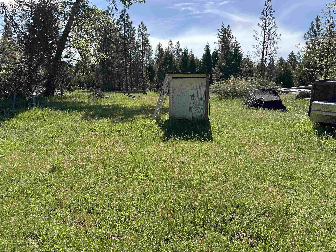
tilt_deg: -9.3
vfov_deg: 56.8
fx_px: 233
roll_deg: -1.4
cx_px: 168
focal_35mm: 24
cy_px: 126
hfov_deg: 71.6
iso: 80
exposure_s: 1/2525
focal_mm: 6.86
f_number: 1.78
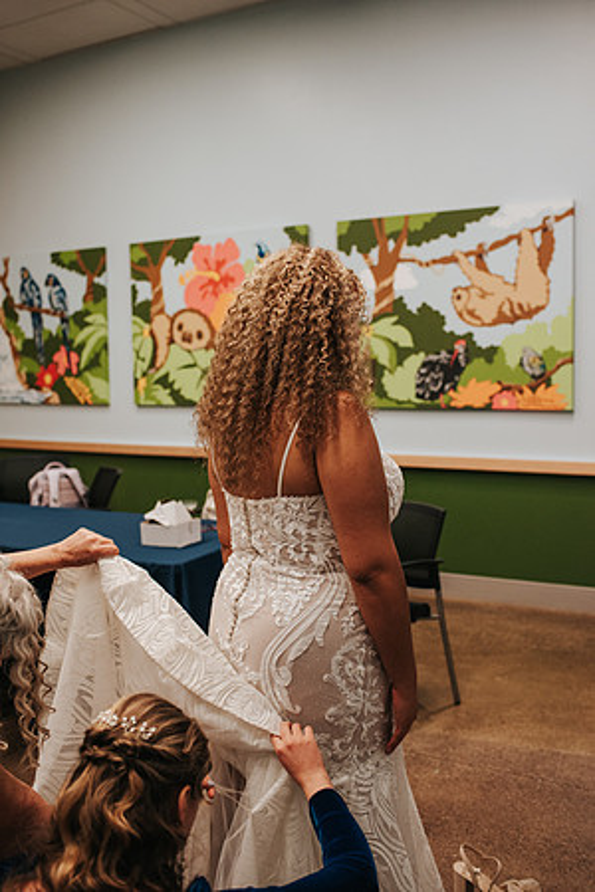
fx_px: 868
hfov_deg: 37.9
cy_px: 446
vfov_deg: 54.4
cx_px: 298
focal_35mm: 35
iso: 1000
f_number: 2.8
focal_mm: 35
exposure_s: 1/200
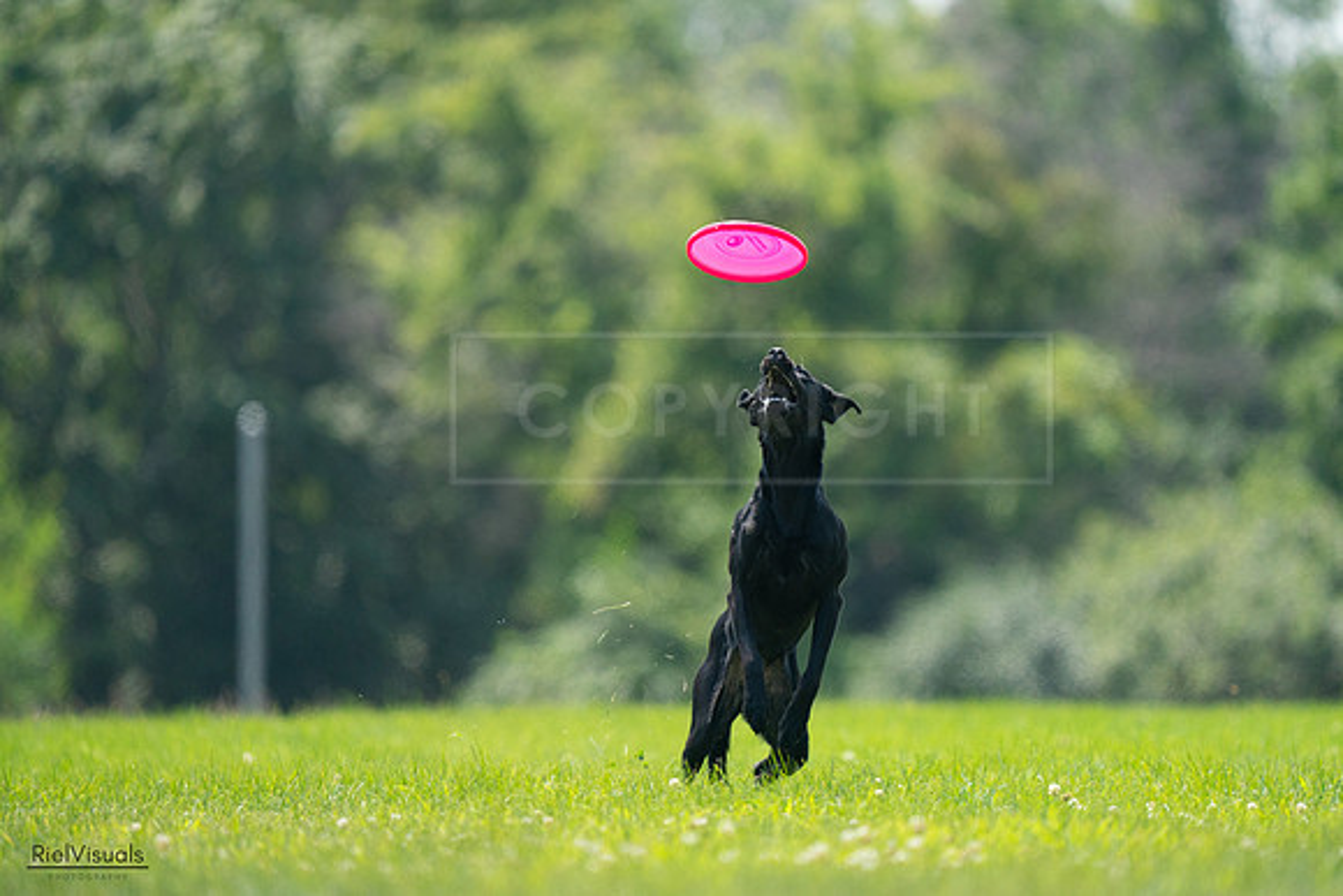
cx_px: 672
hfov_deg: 3.4
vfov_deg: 2.3
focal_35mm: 600
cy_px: 448
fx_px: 22388
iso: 2000
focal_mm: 600
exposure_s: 1/4000
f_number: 6.3
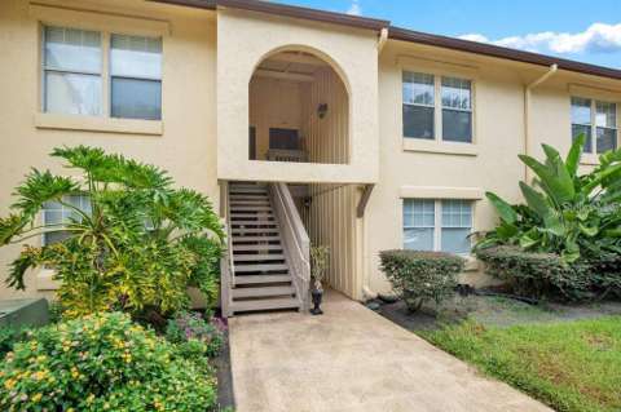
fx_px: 276
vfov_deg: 73.6
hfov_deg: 96.8
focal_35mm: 16
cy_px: 206
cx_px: 310
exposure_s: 1/100
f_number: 5.6
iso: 100
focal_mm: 16
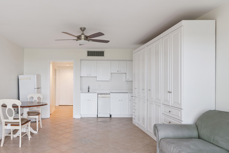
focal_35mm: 28
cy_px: 84
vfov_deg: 46.4
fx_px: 178
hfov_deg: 64.4
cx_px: 83
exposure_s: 1/13
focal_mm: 17
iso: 250
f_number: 8
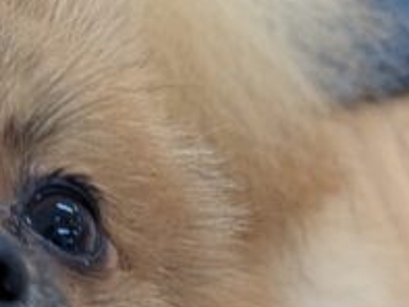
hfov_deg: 12.7
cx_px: -233
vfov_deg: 9.4
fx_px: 1726
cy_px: 637
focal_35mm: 146
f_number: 1.7
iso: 168
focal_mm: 4.53
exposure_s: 1/120
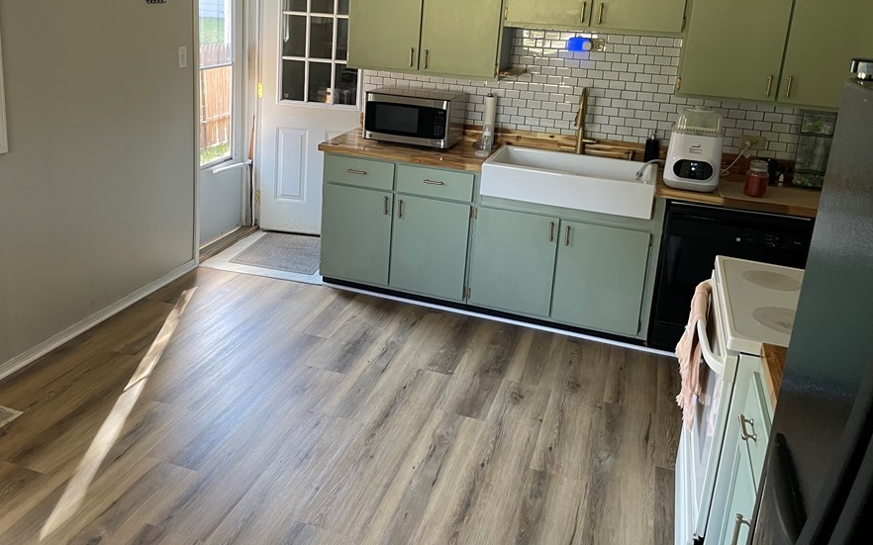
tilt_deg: -16.1
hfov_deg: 59.4
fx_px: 761
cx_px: 375
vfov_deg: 38.8
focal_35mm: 32
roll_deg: -2.6
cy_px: 170
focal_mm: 4.2
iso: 125
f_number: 1.6
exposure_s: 1/92
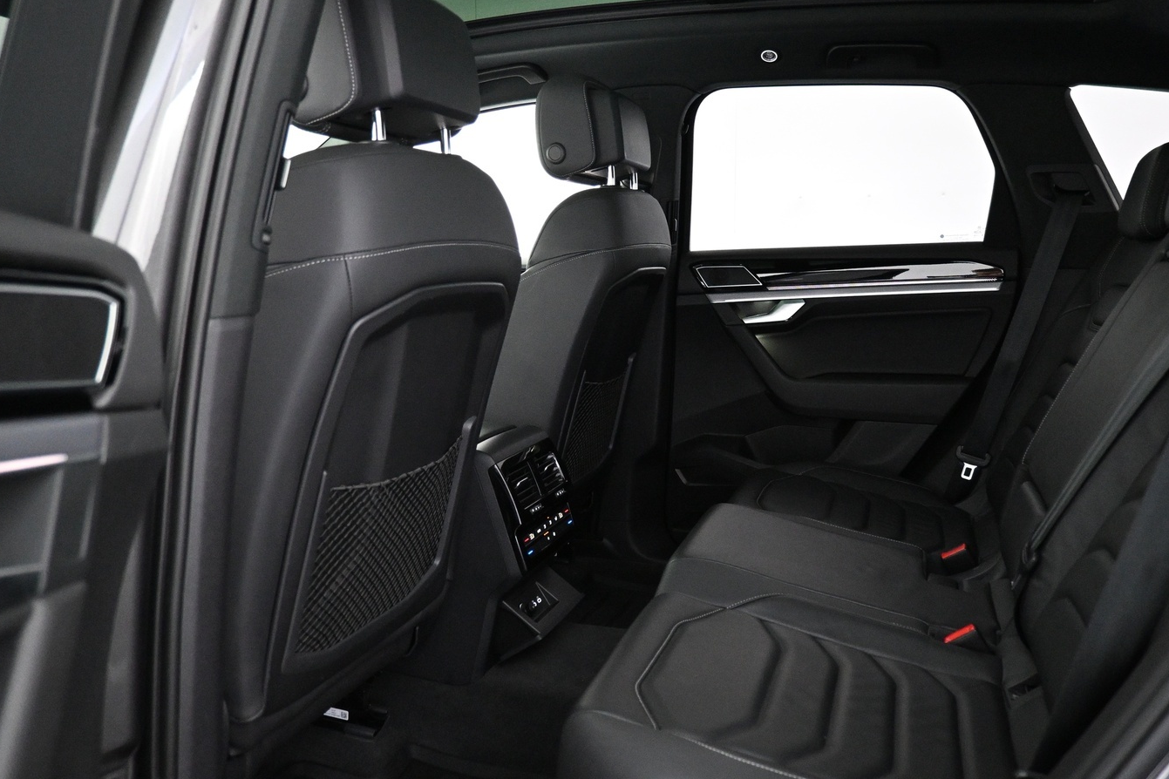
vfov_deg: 45.0
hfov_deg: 63.5
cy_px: 399
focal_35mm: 29
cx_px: 652
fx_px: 942
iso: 4000
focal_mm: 16
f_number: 3.5
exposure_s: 1/40
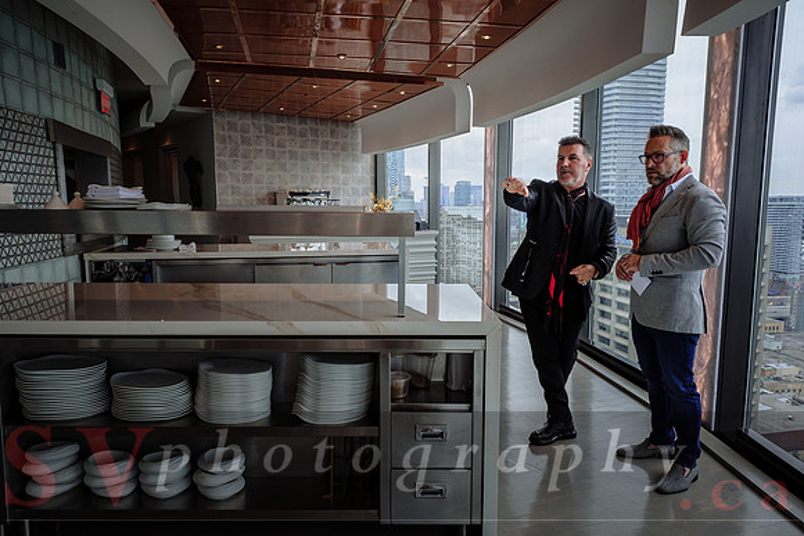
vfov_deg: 53.2
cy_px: 268
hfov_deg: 73.7
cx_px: 402
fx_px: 536
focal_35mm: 24
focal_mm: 16
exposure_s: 1/160
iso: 200
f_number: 5.6
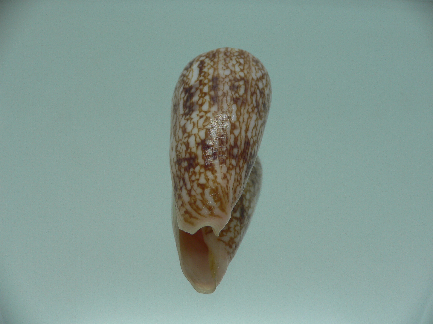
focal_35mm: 35
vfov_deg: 40.7
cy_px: 162
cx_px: 216
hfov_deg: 52.6
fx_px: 438
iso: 80
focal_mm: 4.6
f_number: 2.8
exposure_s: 1/60
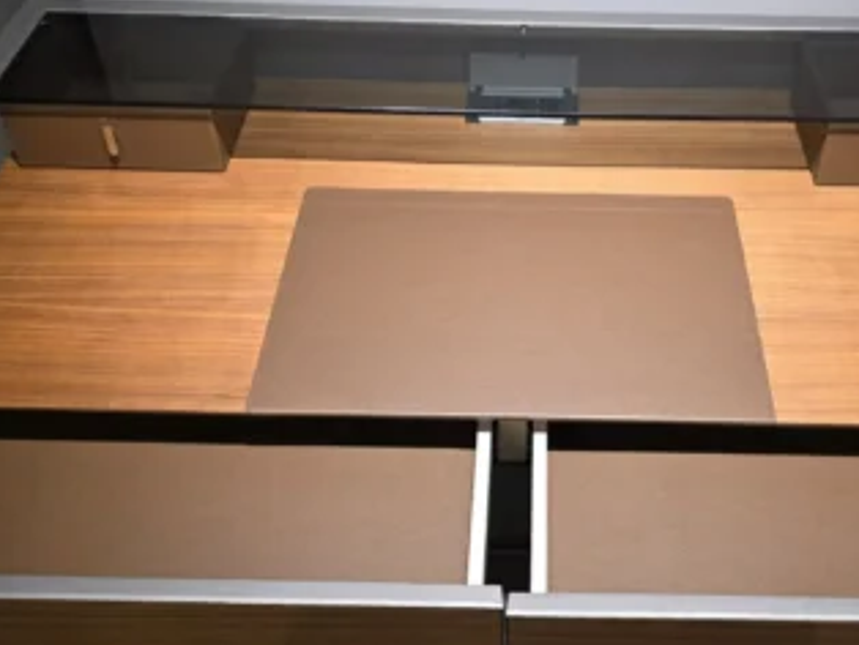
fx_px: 1018
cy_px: 287
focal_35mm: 41
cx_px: 514
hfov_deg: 45.5
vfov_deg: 35.1
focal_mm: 6.3
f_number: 1.7
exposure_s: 1/100
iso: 200
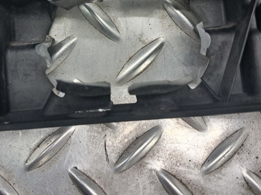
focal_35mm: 43
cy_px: 42
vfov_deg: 32.7
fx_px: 324
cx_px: 105
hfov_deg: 43.7
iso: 100
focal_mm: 4
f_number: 1.8
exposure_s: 1/50
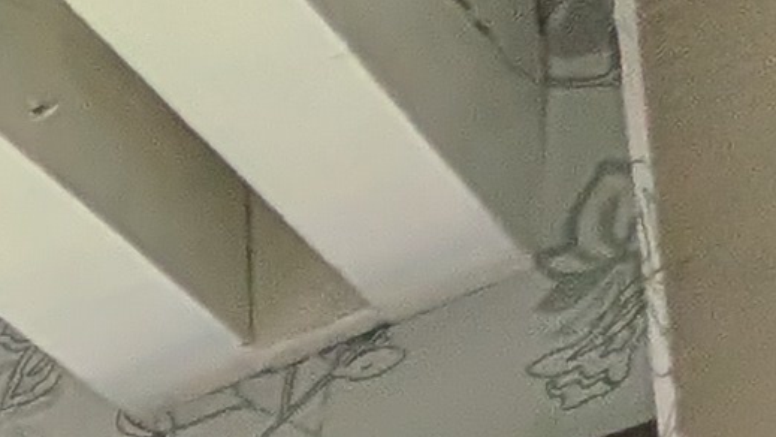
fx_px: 2119
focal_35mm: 103
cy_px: 2008
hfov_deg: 8.3
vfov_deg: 6.9
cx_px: -2238
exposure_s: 1/78.2
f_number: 1.95
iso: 38
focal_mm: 2.23
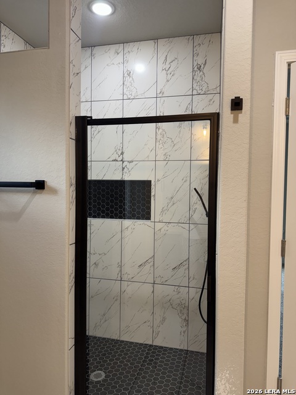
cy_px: 198
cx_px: 148
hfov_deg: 56.8
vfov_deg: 71.6
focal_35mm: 24
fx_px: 274
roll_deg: -1.0
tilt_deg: -1.5
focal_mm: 6.76
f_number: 1.78
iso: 125
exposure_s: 1/120
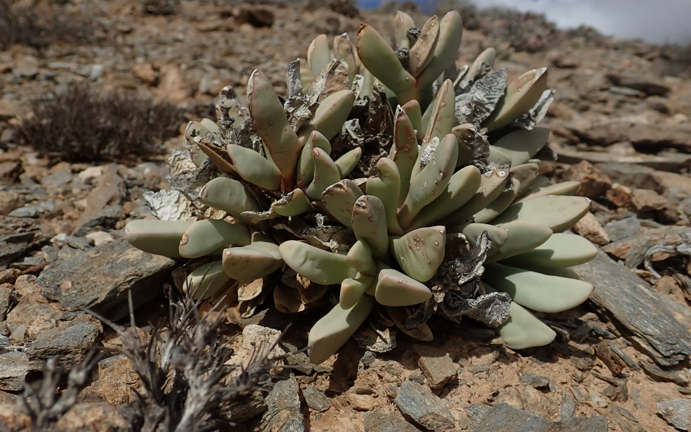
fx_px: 603
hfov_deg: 59.7
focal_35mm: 32
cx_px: 345
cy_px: 210
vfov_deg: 39.4
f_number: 9
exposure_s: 1/400
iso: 100
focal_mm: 5.5
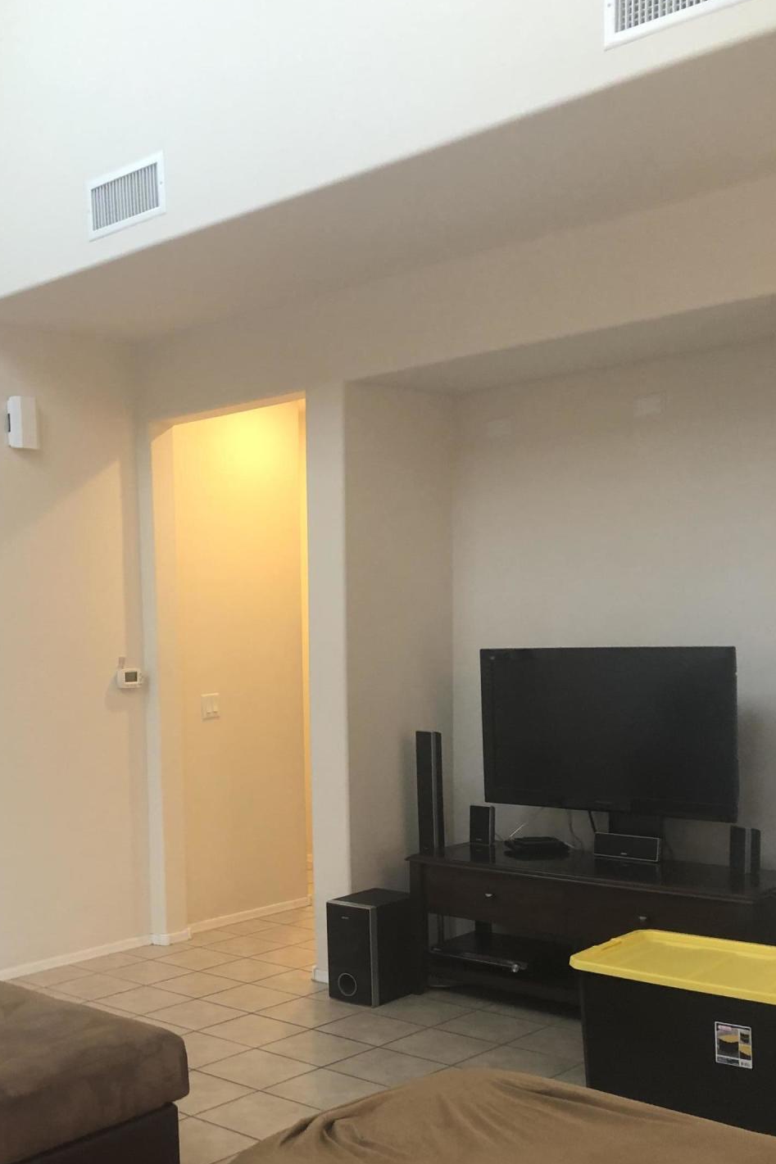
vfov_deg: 46.6
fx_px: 1326
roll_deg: +2.6
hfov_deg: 31.9
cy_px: 782
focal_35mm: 41
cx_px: 173
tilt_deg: -6.5
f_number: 1.8
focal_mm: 3.99
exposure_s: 1/15
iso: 50
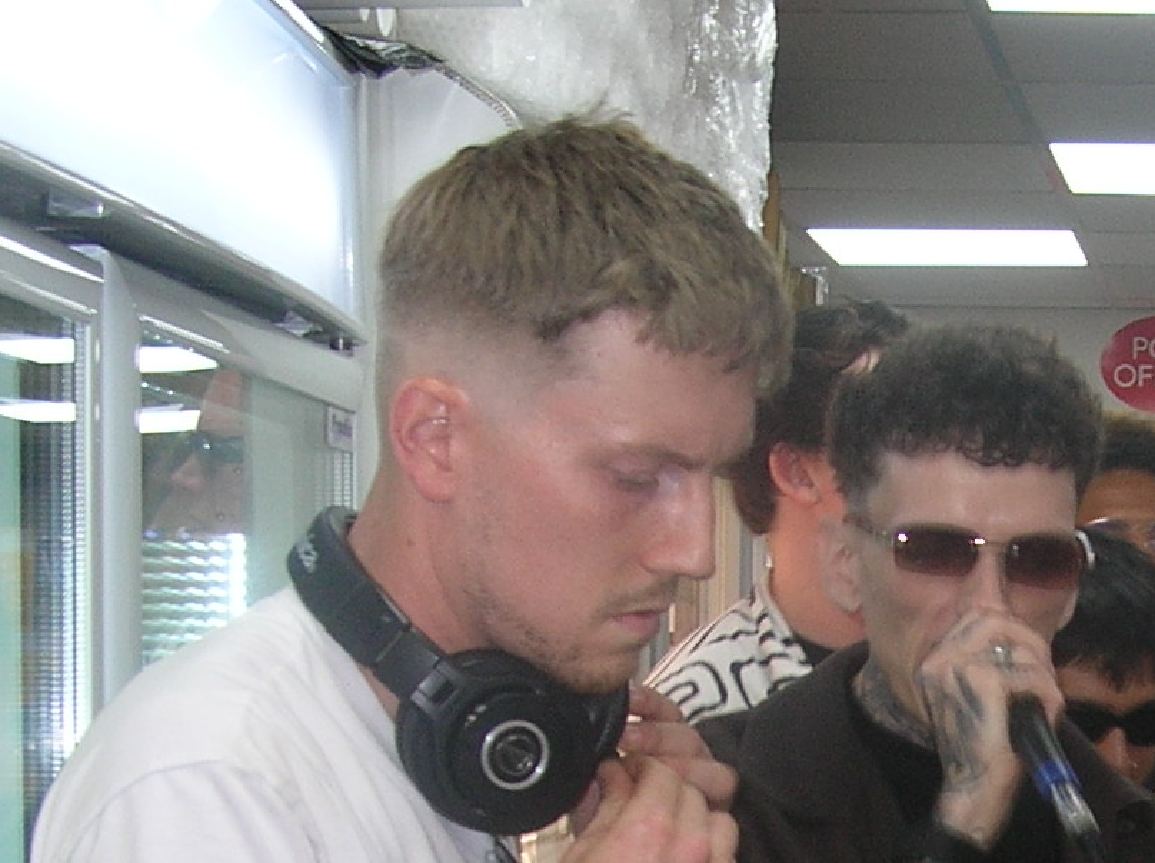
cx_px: 1195
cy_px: 1209
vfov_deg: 13.8
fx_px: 3399
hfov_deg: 18.7
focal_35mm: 102
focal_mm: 6
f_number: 2.7
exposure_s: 1/30
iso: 50
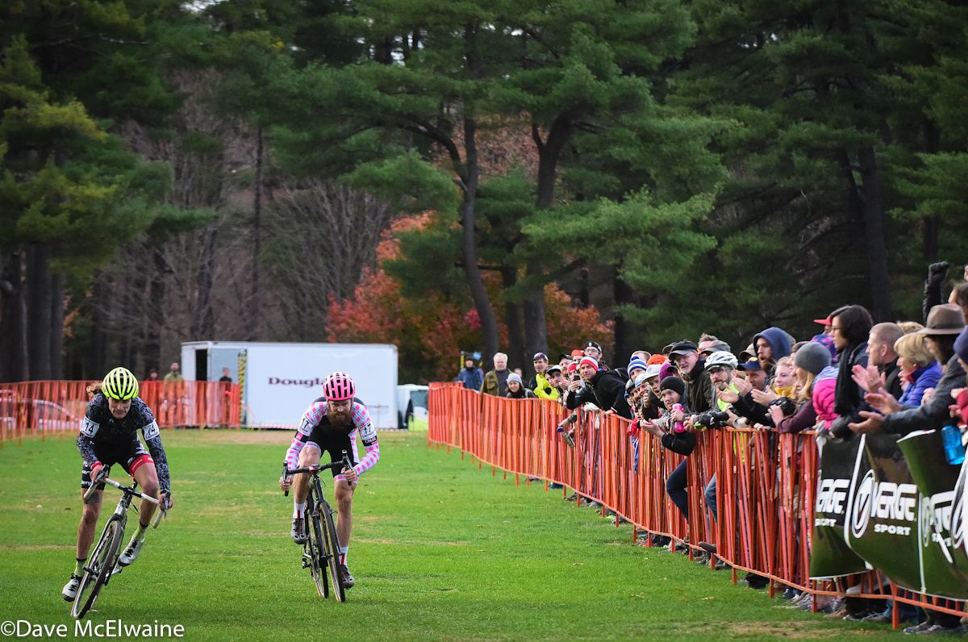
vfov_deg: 9.1
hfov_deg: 13.7
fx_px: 4027
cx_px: 484
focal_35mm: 150
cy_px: 321
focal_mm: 150
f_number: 2.8
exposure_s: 1/1000
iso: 5600
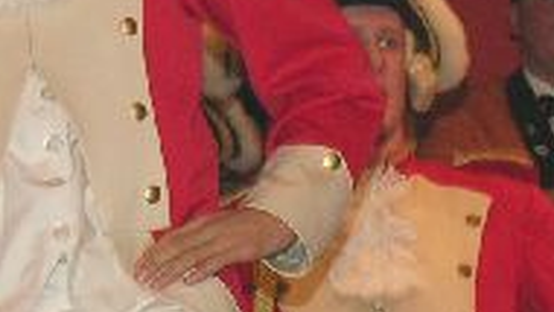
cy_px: 245
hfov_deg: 3.6
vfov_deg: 2.0
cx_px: 491
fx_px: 8743
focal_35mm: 595
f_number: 3.8
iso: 100
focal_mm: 32.4
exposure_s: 1/120
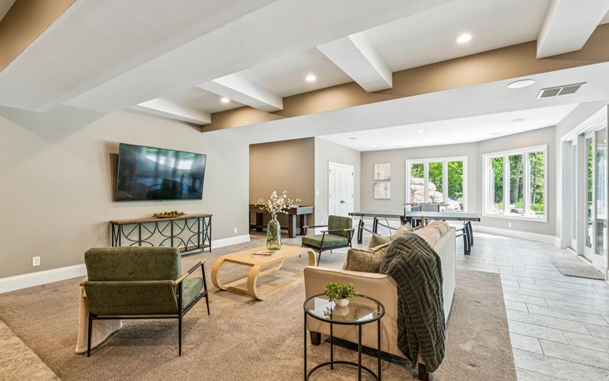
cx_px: 301
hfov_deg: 94.5
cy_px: 191
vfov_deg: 68.1
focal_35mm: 17
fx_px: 281
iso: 320
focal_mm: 15.9
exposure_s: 1/5
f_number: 13
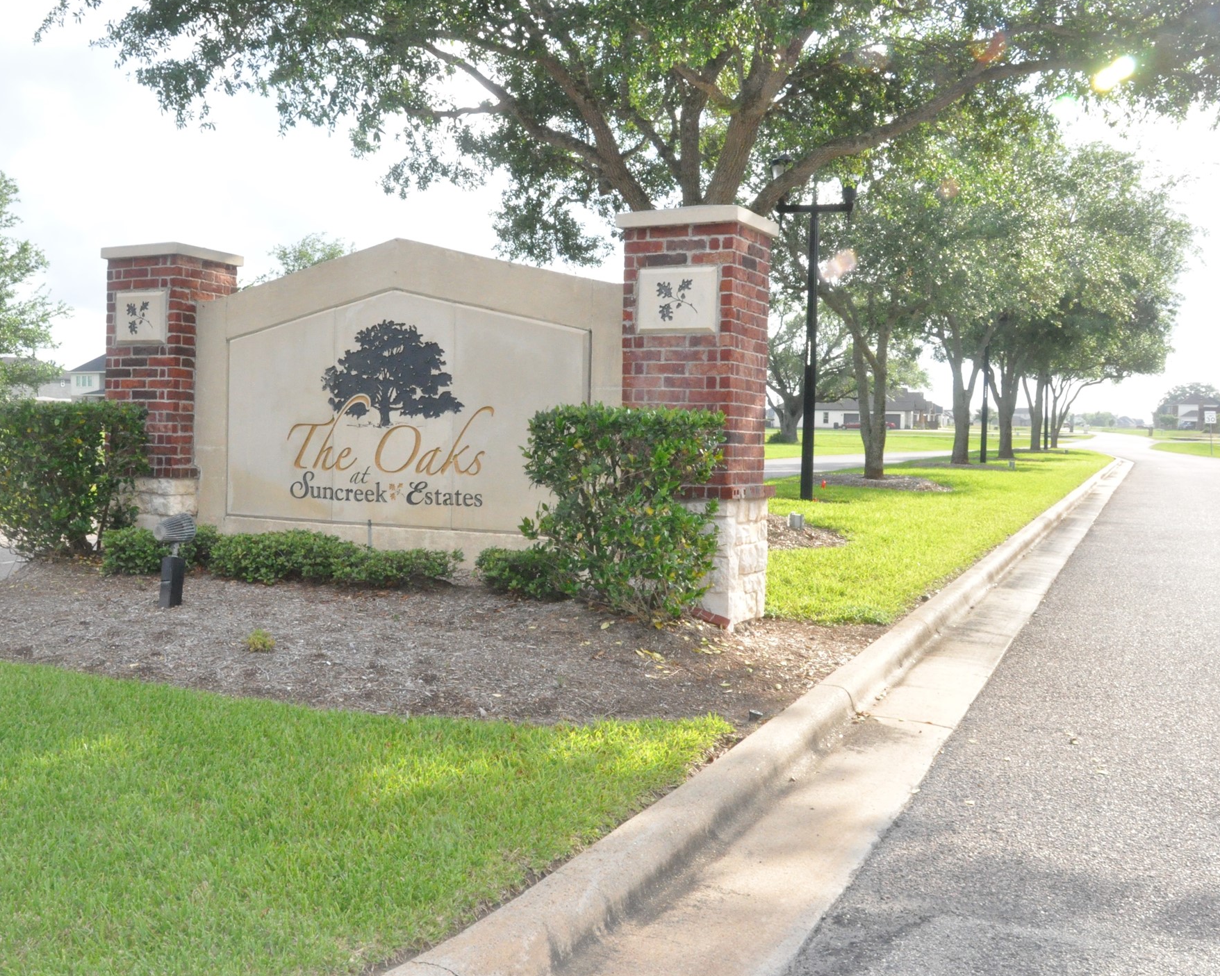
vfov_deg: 40.6
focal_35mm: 37
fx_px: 1321
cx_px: 511
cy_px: 483
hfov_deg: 49.4
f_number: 25
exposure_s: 1/200
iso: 2500
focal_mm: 21
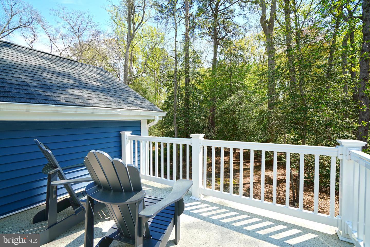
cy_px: 124
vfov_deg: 73.7
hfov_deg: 96.7
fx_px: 164
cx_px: 185
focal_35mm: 16
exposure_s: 1/100
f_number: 7.1
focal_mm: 16
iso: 100
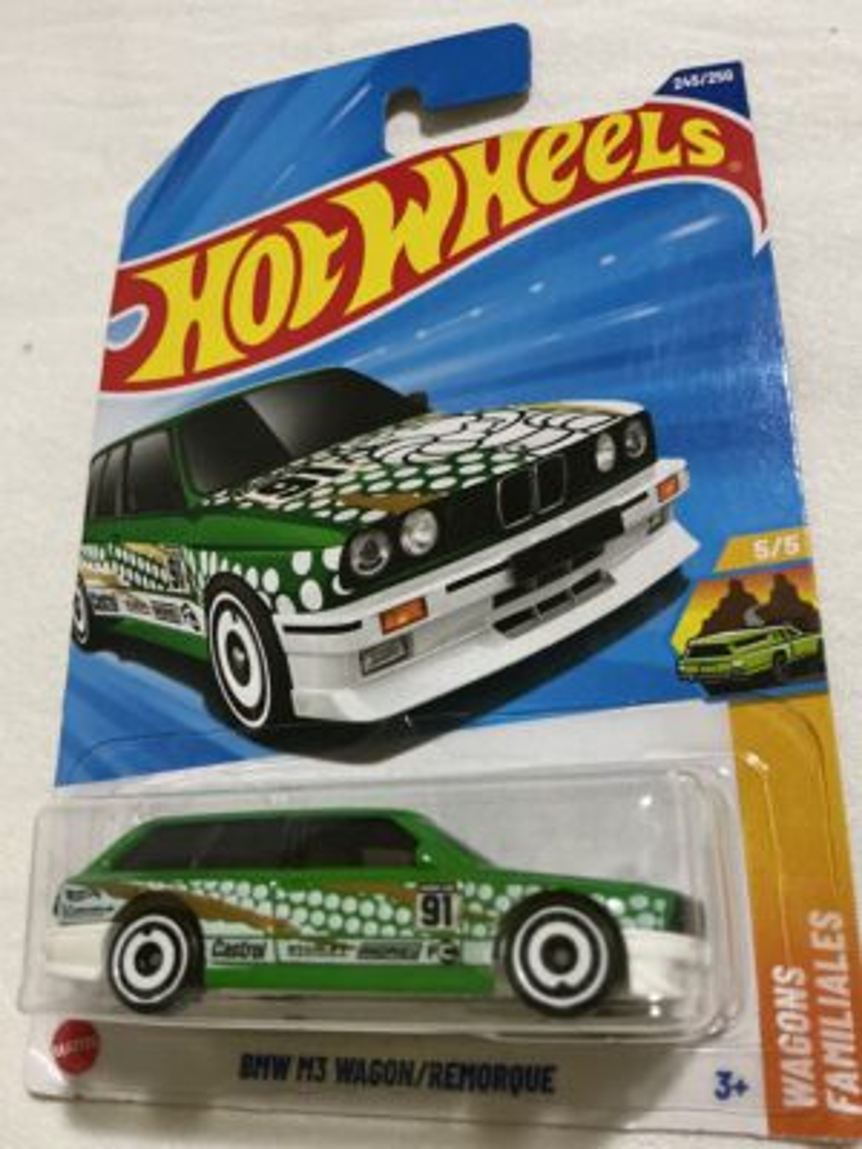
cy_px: 574
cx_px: 431
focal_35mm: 29
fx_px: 963
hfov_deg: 48.2
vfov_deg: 61.7
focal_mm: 3
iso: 320
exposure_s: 1/30
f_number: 1.8
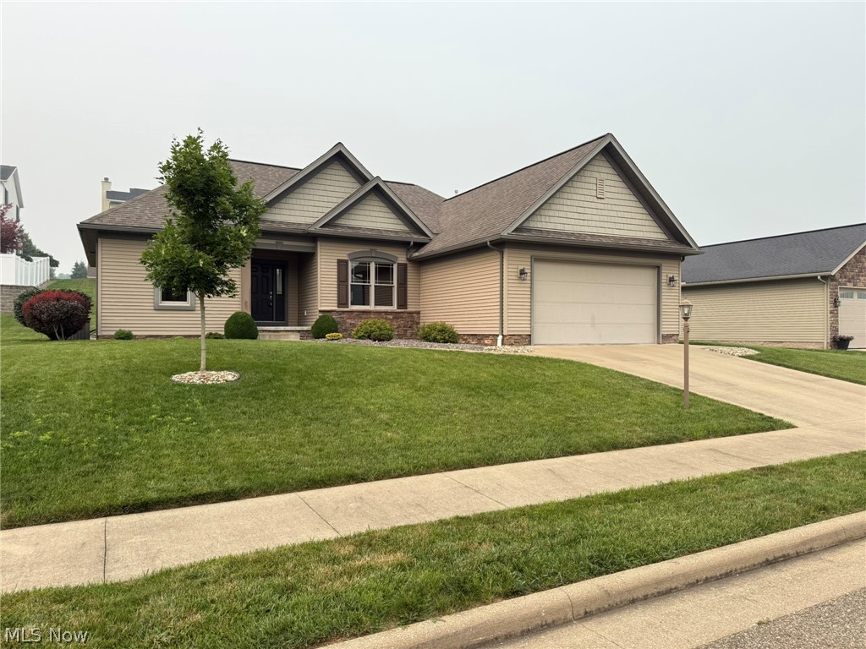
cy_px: 324
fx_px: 600
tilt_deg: -0.9
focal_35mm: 24
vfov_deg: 56.8
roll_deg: -0.3
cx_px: 433
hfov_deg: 71.6
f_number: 1.78
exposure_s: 1/1727
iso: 100
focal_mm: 6.76
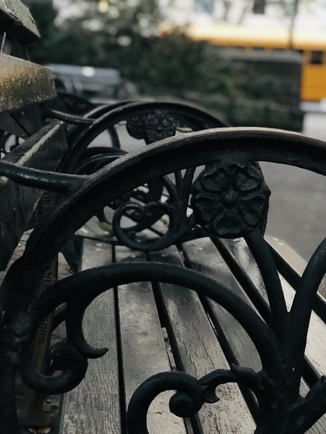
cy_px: 252
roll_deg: -3.2
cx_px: 182
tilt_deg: -13.8
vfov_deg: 27.7
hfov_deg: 21.0
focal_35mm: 70
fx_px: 879
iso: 1250
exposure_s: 1/30
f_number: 2.8
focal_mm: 6.6
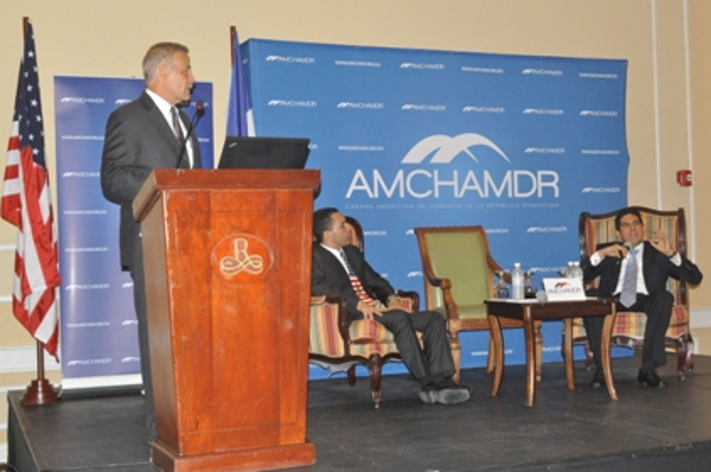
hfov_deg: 38.9
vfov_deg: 26.4
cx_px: 359
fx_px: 1006
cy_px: 238
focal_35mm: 51
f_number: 7.1
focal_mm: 32
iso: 1600
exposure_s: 1/80
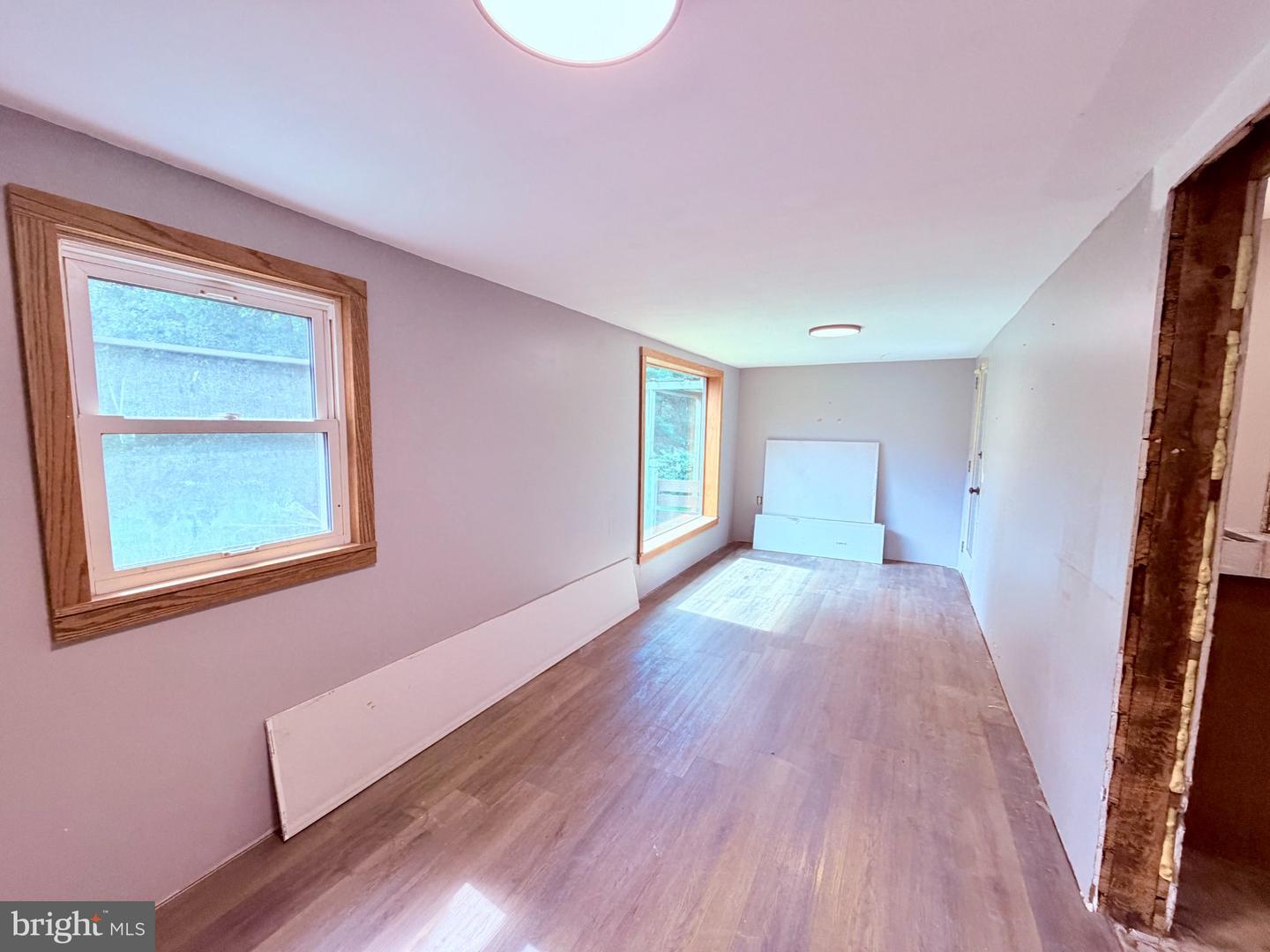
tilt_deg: -6.4
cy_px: 476
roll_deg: -0.7
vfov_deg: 85.7
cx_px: 635
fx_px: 514
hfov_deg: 102.1
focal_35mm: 14
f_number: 2.2
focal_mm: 2.22
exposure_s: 1/120
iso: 250
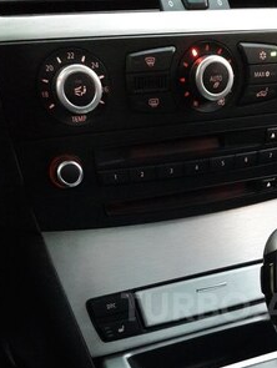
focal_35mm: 47
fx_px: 500
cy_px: 307
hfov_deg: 30.3
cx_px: 217
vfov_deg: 38.5
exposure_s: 1/17
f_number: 1.9
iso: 500
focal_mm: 3.7
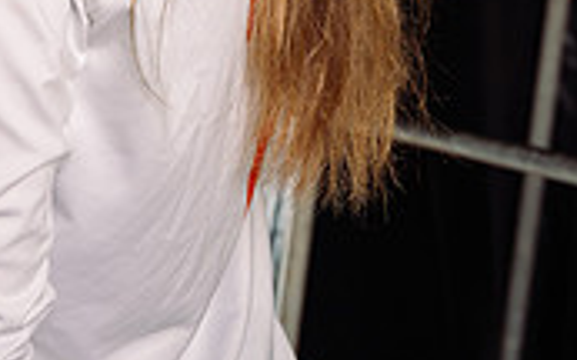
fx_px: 2122
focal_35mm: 135
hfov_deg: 15.4
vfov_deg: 9.1
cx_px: 107
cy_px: -367
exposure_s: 1/250
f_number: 5
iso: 160
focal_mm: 51
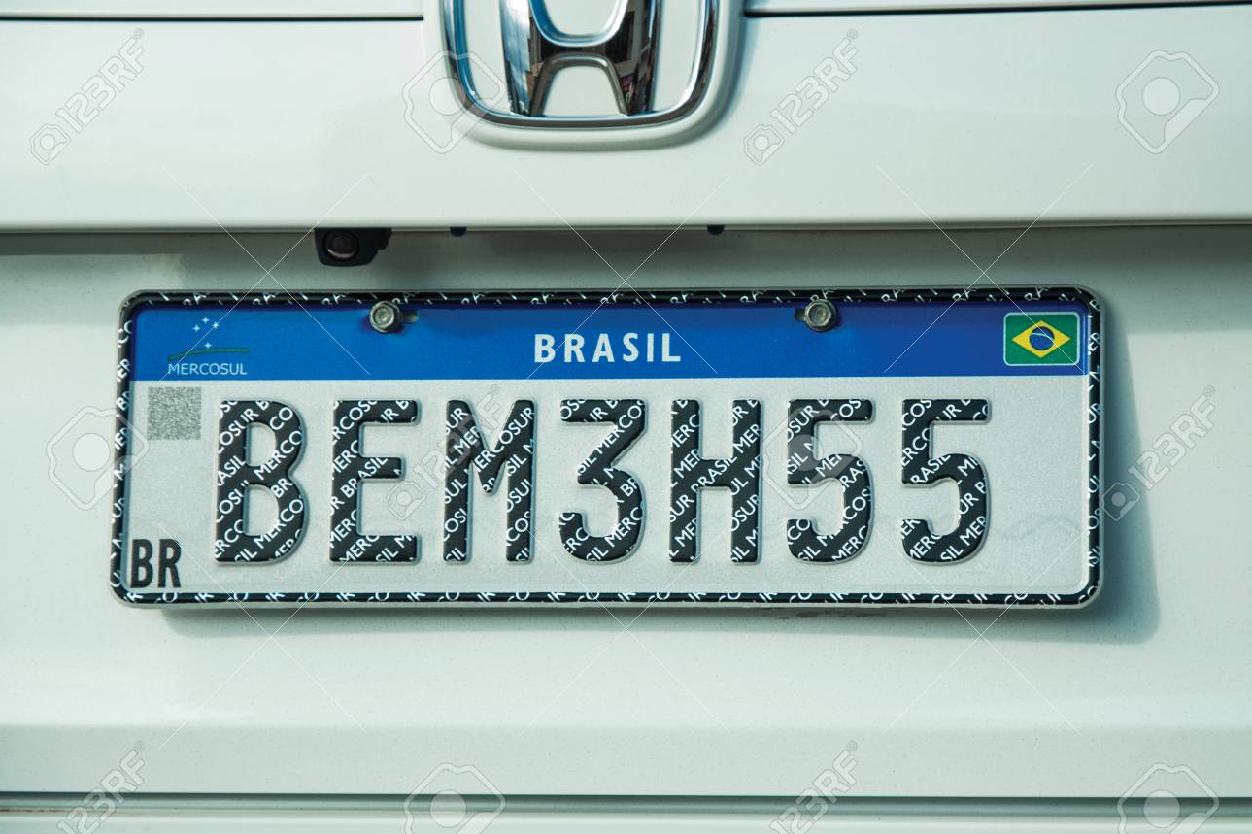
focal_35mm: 121
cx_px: 625
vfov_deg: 11.3
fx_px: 4207
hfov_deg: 16.9
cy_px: 418
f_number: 5.6
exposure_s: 1/250
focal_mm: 80
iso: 100
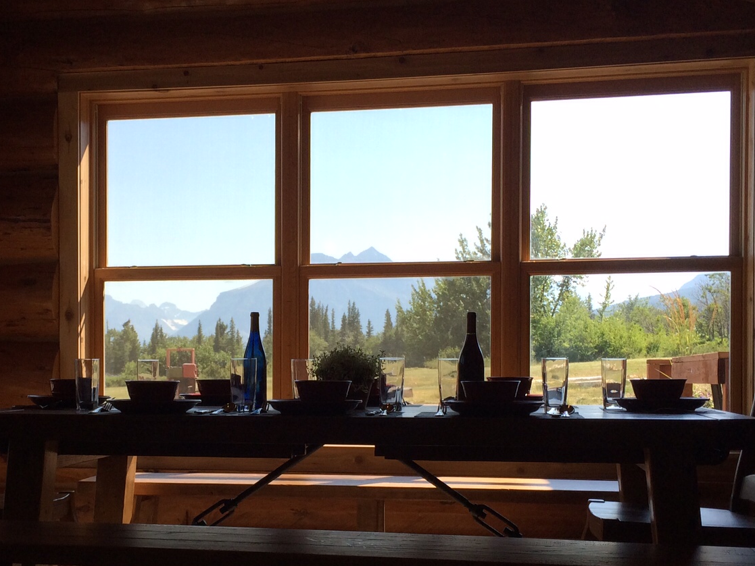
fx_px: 1200
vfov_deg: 26.4
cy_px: 378
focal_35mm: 55
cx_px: 255
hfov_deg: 34.6
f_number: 2.2
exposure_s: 1/562
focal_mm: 4.12
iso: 32
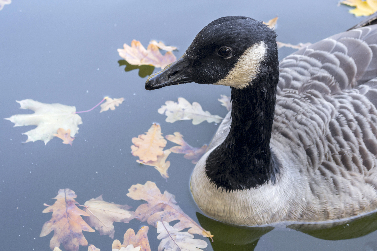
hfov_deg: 24.6
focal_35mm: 82
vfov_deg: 16.6
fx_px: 864
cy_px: 126
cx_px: 188
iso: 200
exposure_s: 1/30
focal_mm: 55
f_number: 7.1
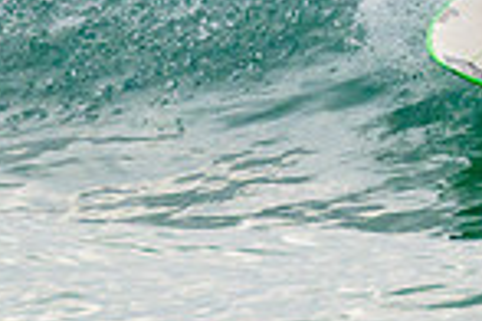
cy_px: -301
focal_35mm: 4000
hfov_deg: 0.5
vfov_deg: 0.3
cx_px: 731
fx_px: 53551
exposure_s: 1/2000
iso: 1400
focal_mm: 800
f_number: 11
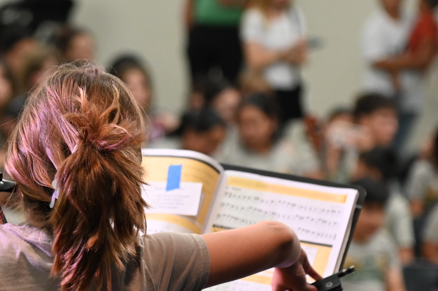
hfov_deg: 8.4
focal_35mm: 245
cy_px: 196
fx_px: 2979
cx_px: 92
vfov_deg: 5.6
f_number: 4
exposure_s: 1/125
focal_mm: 120
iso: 3200
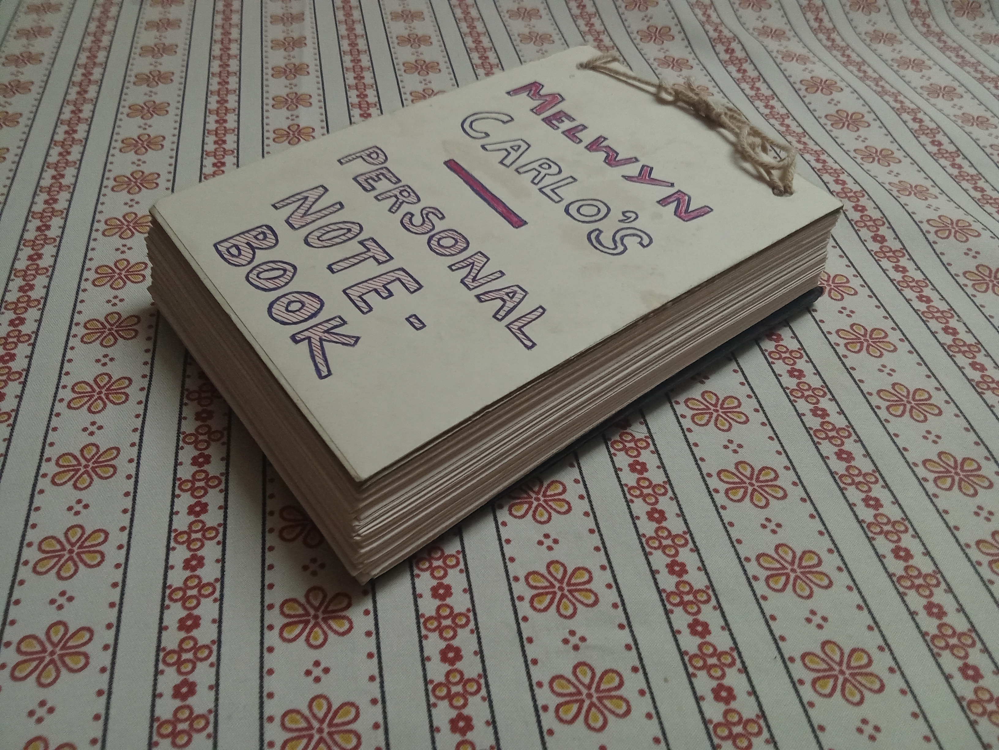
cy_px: 375
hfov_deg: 63.4
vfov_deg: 49.7
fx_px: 808
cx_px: 500
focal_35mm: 28
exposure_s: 1/33.3
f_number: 2
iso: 200
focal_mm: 2.78
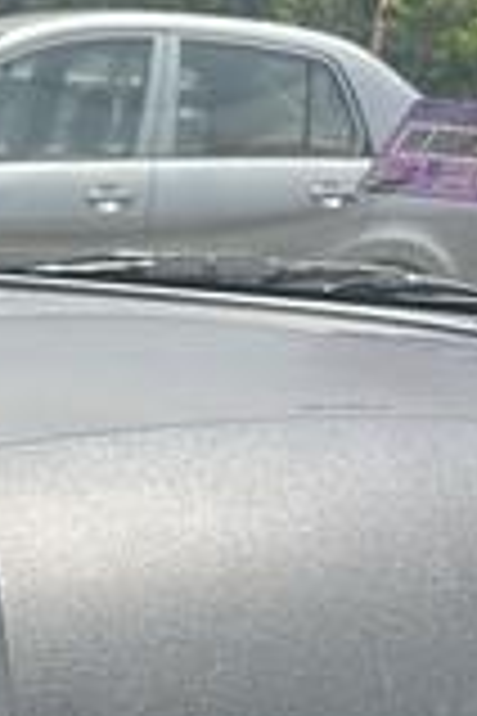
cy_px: 1117
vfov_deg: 20.1
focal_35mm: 85
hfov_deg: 14.6
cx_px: -308
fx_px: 1689
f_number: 1.5
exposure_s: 1/473
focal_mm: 5.7
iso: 50
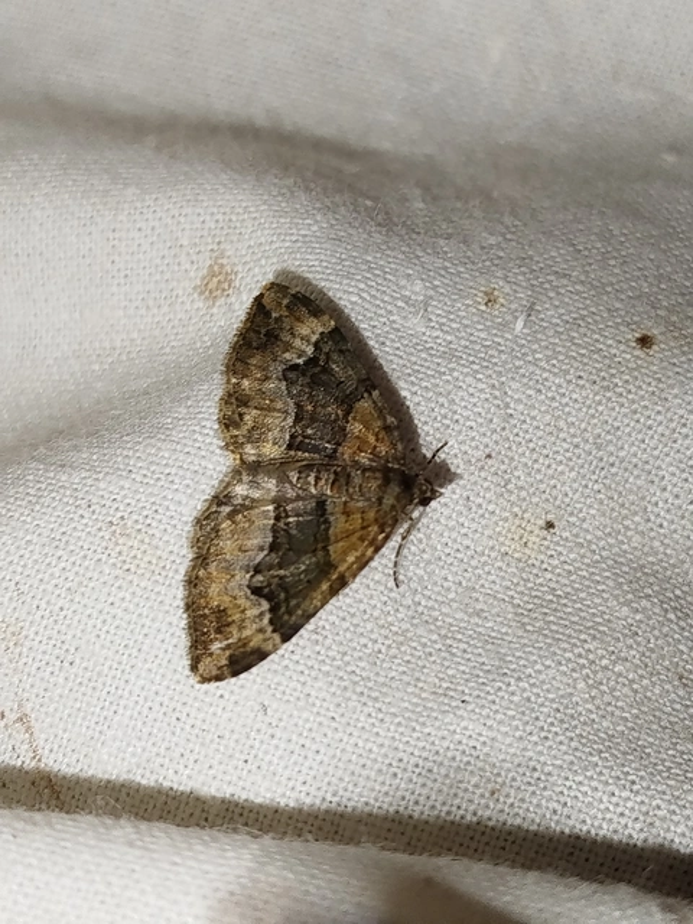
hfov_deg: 19.4
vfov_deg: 25.7
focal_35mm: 76
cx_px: 346
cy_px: 462
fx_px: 2029
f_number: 1.7
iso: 64
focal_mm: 5.31
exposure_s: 1/50
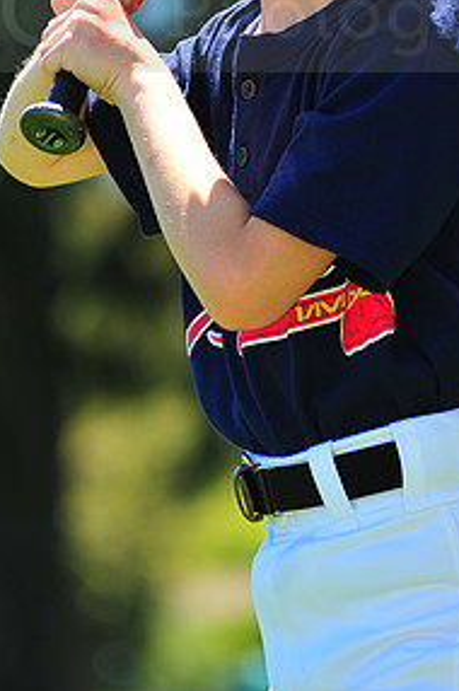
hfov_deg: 3.8
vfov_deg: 5.6
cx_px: 343
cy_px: -5
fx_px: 6997
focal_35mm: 365
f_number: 5
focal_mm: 180
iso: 200
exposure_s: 1/500
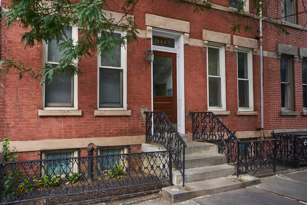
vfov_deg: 43.6
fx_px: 256
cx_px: 154
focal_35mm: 30
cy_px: 102
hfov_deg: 61.9
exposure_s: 1/13
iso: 100
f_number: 6.3
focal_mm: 20
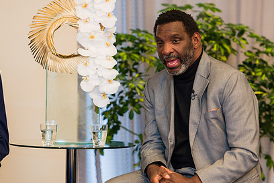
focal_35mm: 220
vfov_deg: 6.2
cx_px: 144
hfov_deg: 9.4
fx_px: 1674
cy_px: 101
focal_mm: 155
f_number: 3.2
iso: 800
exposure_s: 1/200
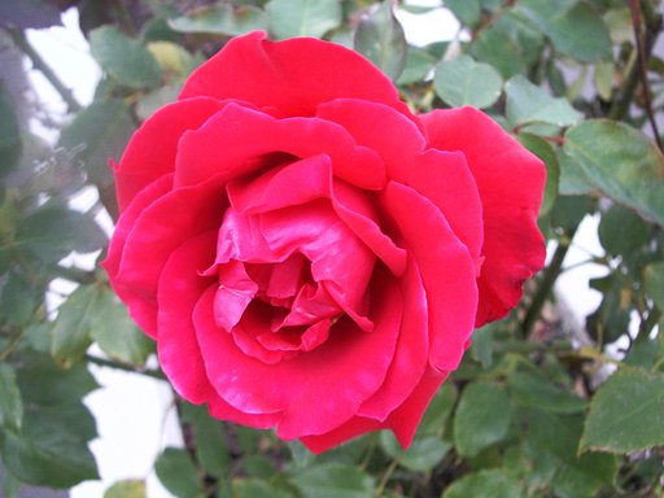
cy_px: 249
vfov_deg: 35.1
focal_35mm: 41
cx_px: 332
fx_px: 786
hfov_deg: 45.8
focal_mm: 6.8
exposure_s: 1/15
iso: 200
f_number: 2.8
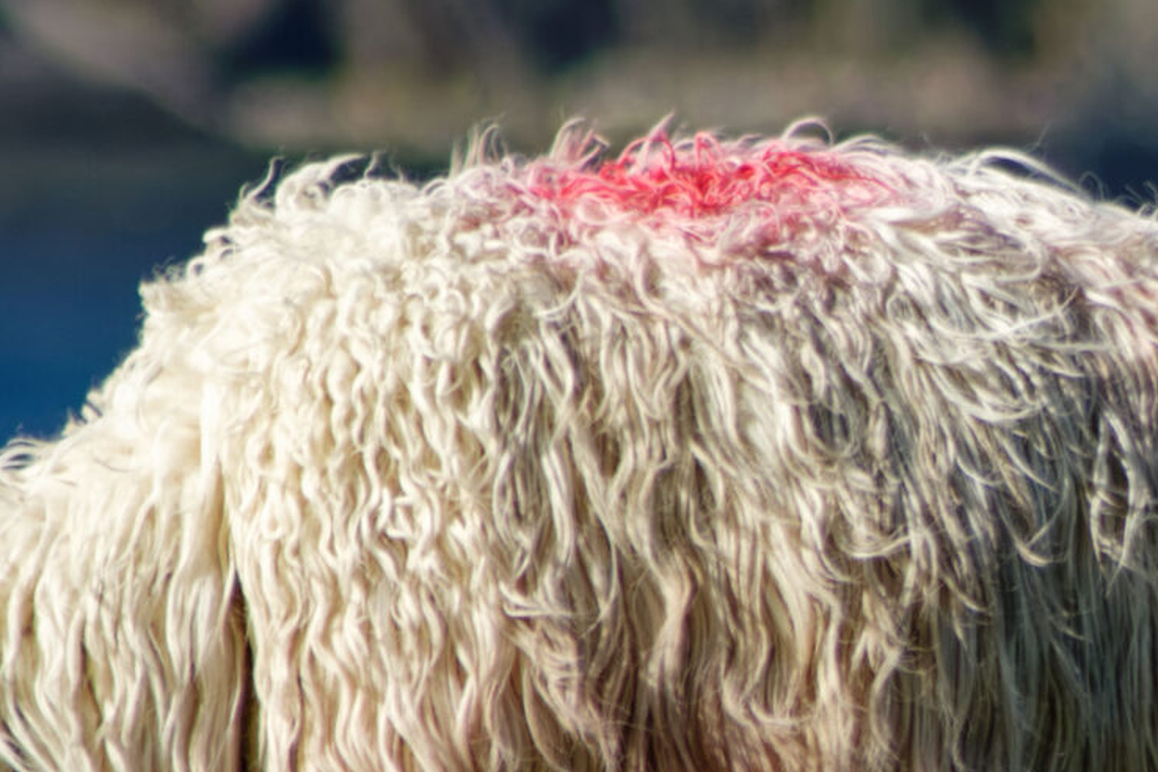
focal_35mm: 1560
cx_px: 1327
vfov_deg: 0.9
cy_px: 650
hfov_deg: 1.3
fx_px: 50176
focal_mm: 300
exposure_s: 1/3200
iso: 800
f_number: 7.1
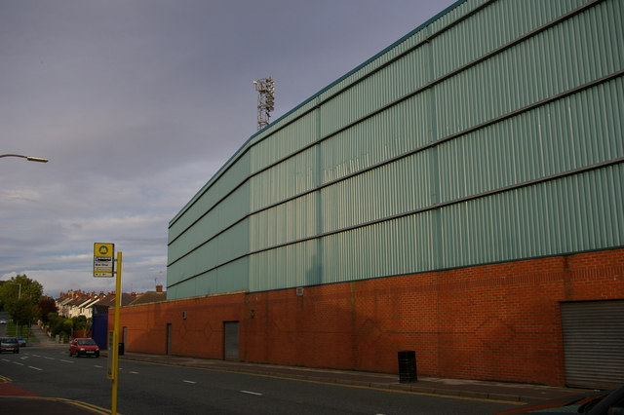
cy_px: 208
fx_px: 598
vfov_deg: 38.3
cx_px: 312
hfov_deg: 55.1
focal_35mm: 34
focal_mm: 23
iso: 200
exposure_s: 1/180
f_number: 8
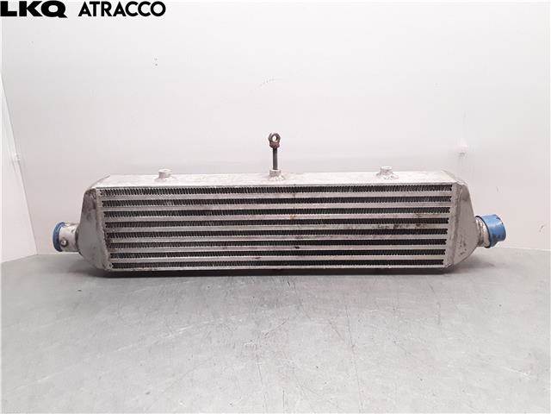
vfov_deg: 49.7
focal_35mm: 28
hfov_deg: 63.4
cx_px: 276
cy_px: 207
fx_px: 446
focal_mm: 2.91
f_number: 1.9
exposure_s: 1/100
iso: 100
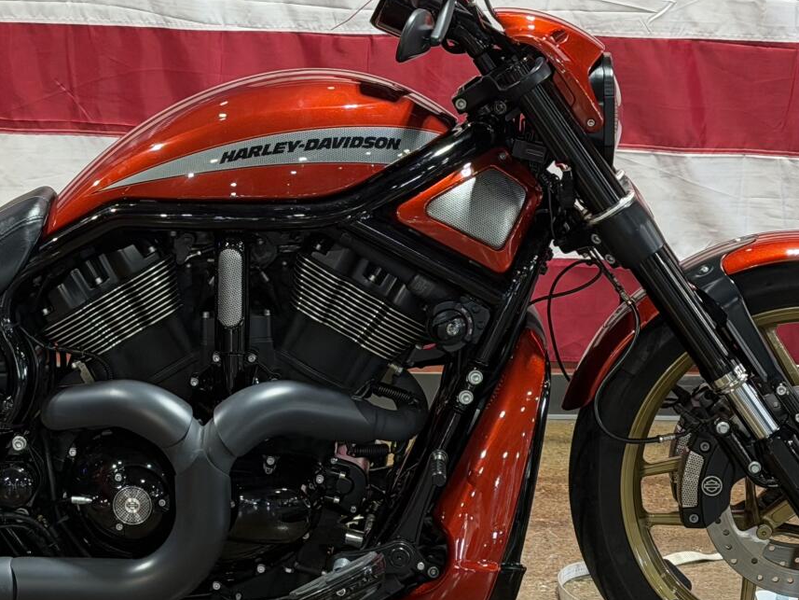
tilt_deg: -10.7
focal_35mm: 112
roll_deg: +0.2
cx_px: 229
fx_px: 2586
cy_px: 303
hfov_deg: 17.5
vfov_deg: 13.2
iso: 80
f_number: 1.78
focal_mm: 6.76
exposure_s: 1/60
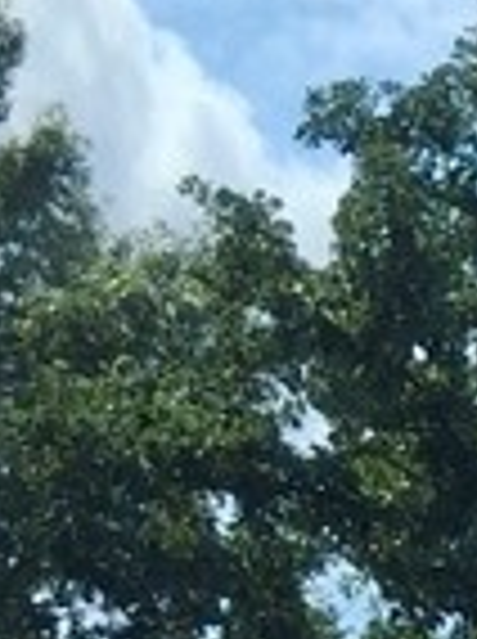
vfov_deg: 9.2
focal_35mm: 195
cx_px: 1386
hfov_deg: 6.9
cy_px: 1480
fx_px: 3594
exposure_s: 1/747
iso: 20
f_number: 1.8
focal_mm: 4
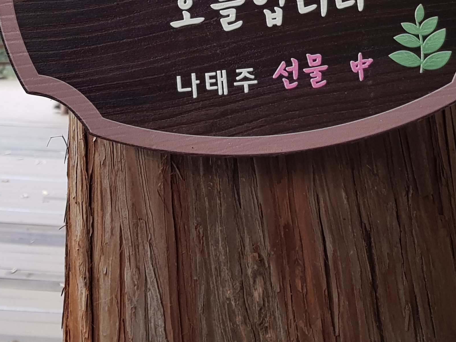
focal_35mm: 66
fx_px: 869
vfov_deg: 20.6
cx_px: 254
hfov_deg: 29.4
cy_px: -86
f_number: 1.7
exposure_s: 1/50
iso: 50
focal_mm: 4.3
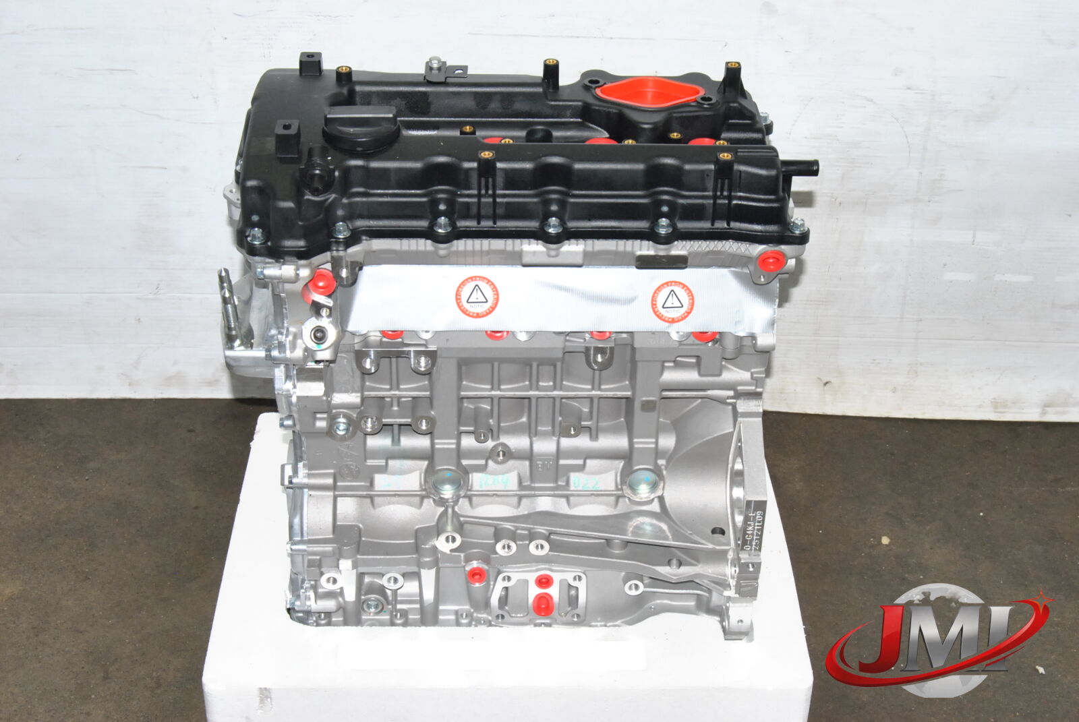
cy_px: 361
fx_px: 1575
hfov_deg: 37.8
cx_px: 540
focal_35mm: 52
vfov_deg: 25.8
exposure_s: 1/200
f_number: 14
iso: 800
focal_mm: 35
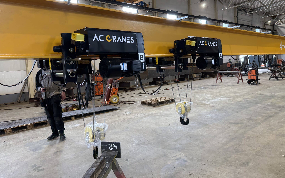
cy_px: 73
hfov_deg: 70.4
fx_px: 202
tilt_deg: -3.0
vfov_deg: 47.4
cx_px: 145
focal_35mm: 26
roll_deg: +3.7
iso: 200
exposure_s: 1/100
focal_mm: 6.76
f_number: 1.78
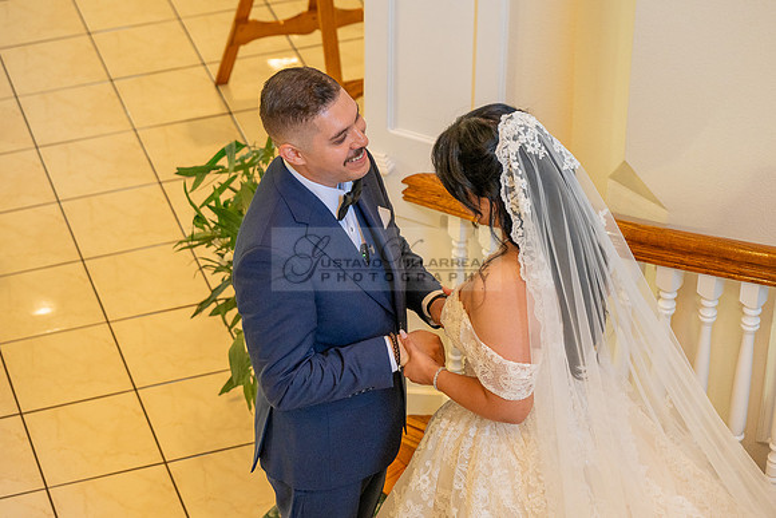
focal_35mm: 101
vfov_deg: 13.6
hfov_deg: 20.3
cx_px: 389
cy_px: 234
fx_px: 2171
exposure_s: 1/200
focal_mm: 86
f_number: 4
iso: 1250
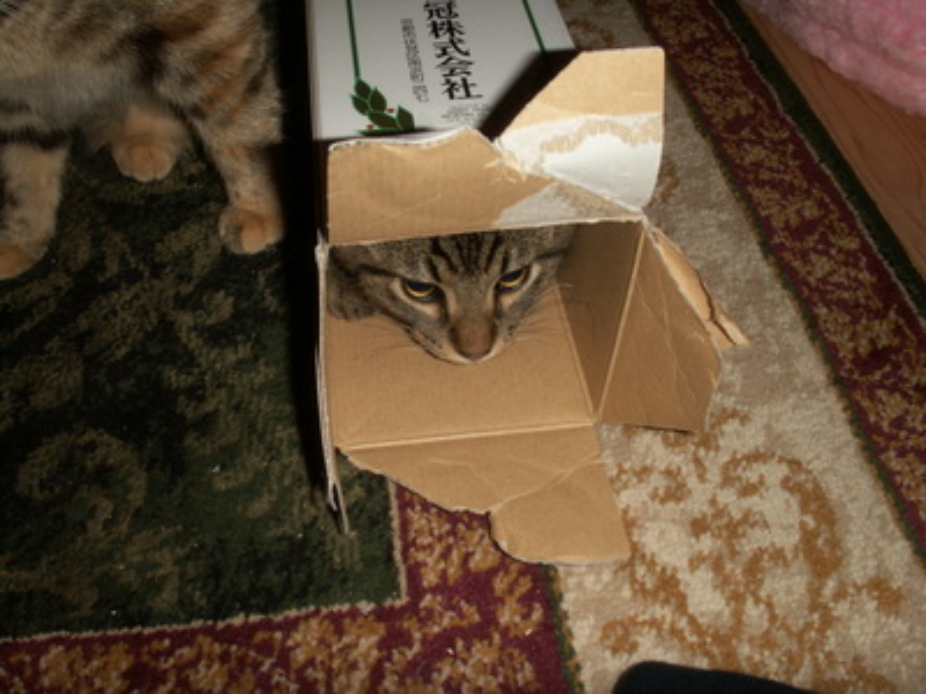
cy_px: 347
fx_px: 990
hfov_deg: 50.1
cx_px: 463
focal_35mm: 37
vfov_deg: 38.7
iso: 50
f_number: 7.1
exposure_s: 1/40
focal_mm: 7.7
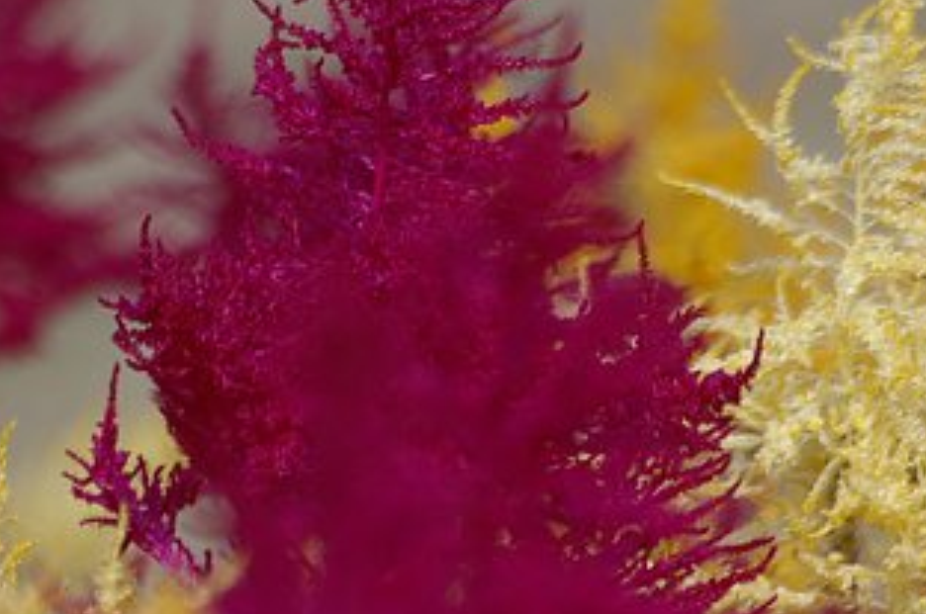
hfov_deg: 2.8
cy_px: 142
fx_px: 18979
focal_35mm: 739
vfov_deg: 1.9
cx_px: 445
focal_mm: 300
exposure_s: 1/400
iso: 200
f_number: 7.1
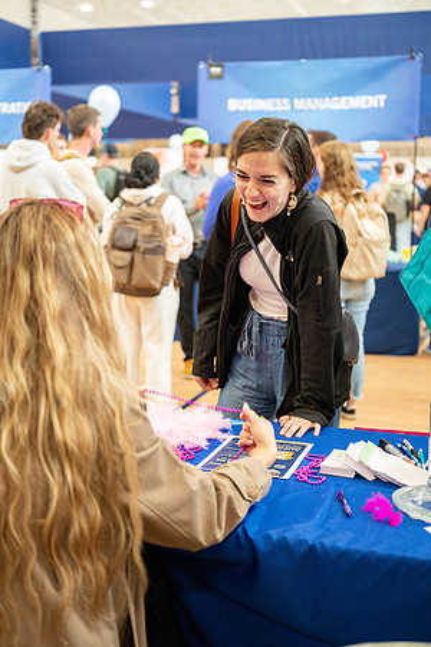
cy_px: 324
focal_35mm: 44
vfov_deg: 44.5
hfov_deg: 30.5
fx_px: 790
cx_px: 216
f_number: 2.8
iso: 400
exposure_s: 1/200
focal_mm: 44
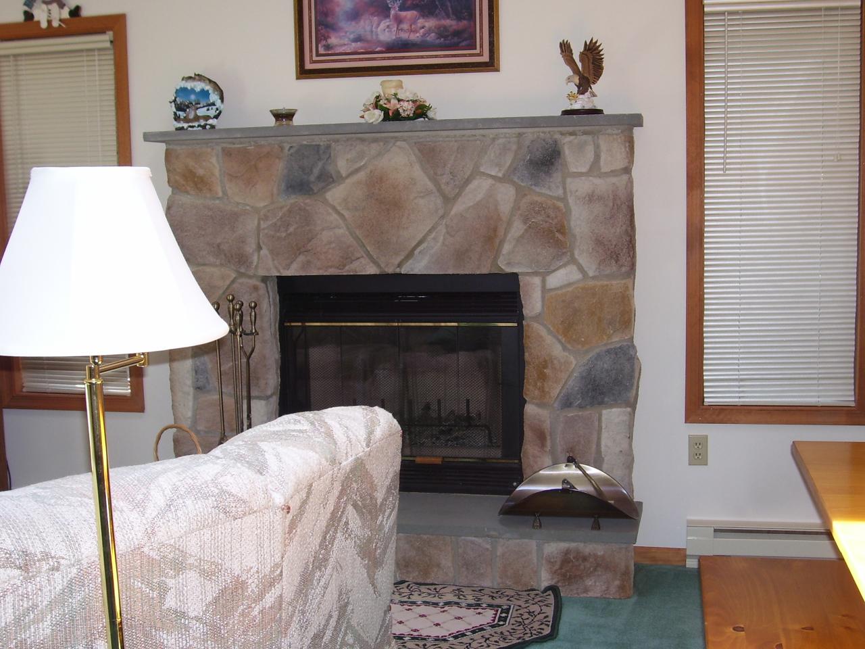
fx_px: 1050
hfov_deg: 44.8
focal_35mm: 42
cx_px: 432
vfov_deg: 34.3
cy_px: 324
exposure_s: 1/60
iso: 80
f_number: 3
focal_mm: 7
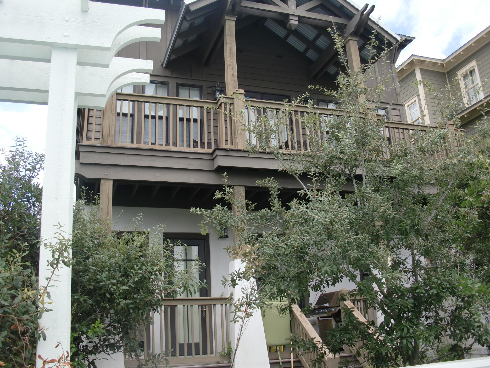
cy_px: 184
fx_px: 510
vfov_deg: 39.7
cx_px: 245
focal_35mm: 36
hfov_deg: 51.4
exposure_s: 1/400
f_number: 2.8
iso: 64
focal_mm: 6.3
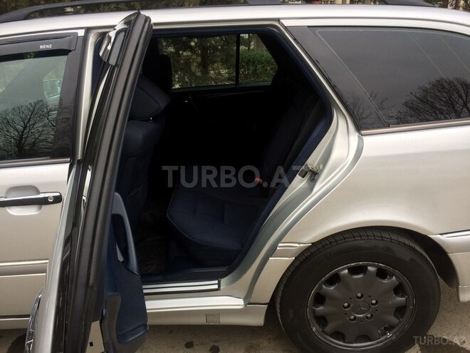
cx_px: 235
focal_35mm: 29
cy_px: 176
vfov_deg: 48.2
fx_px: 394
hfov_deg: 61.7
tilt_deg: -21.2
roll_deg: +0.6
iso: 32
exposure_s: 1/204
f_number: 2.2
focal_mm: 4.15
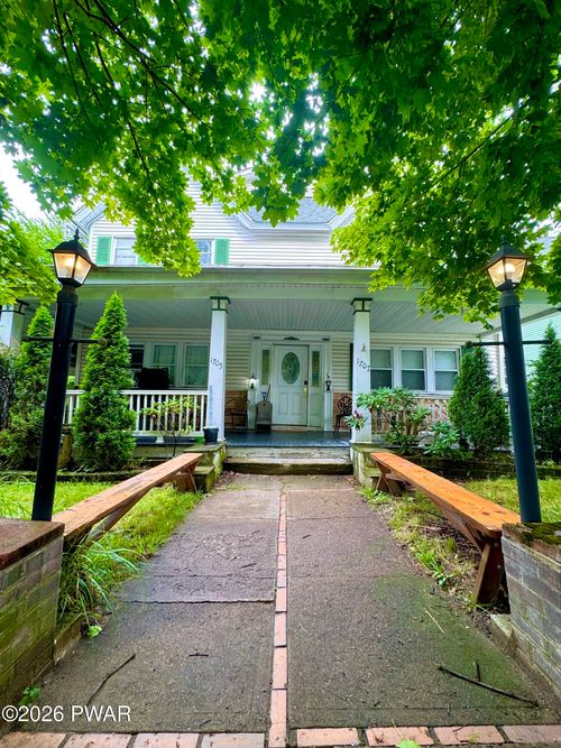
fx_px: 303
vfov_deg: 102.1
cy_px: 374
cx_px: 280
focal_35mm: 14
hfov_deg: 85.7
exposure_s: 1/120
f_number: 2.2
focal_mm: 2.22
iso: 64
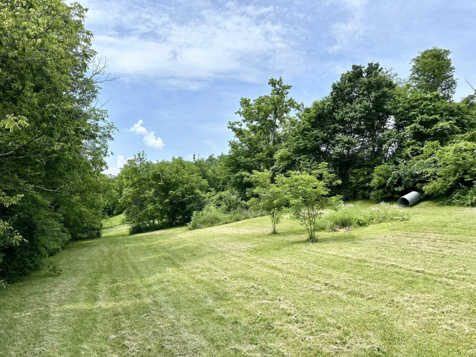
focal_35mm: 24
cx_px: 238
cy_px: 178
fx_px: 330
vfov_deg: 56.8
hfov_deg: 71.6
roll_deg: +1.7
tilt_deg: +7.5
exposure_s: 1/5525
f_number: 1.78
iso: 80
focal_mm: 6.86
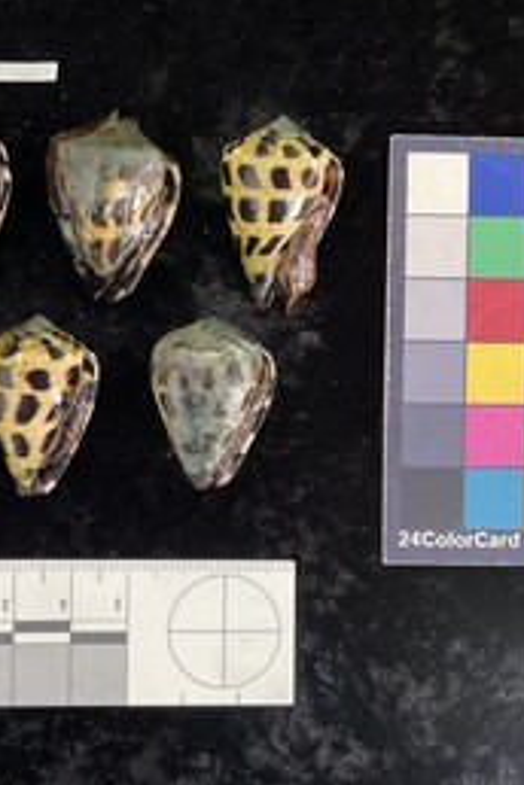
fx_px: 895
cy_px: 391
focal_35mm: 41
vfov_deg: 47.4
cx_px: 140
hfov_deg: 32.1
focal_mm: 3
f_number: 1.8
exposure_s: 1/60
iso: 50
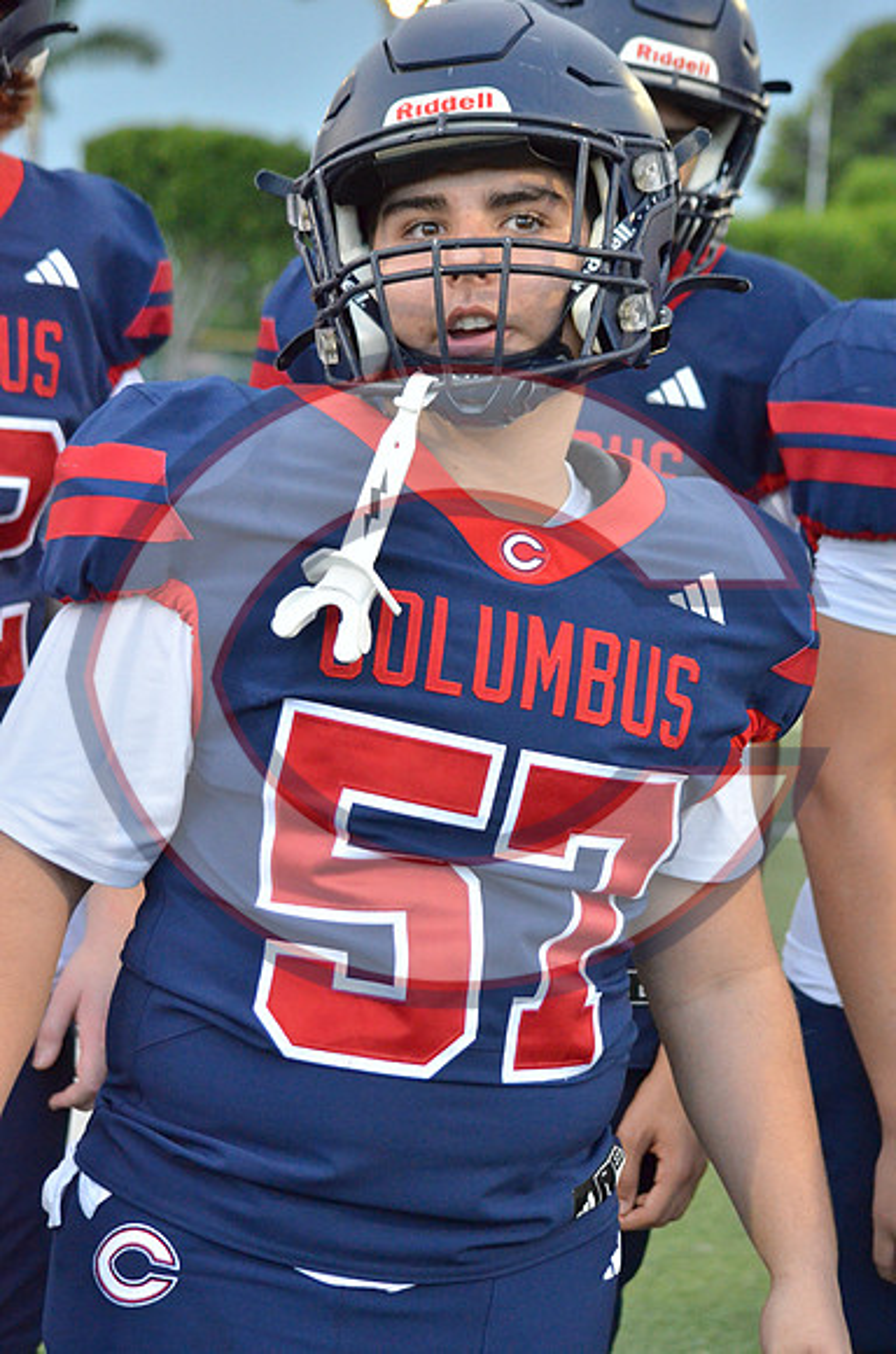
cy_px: 677
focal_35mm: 93
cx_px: 448
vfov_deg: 22.0
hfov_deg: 14.6
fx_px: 3488
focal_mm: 62
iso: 2800
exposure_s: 1/500
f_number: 4.5
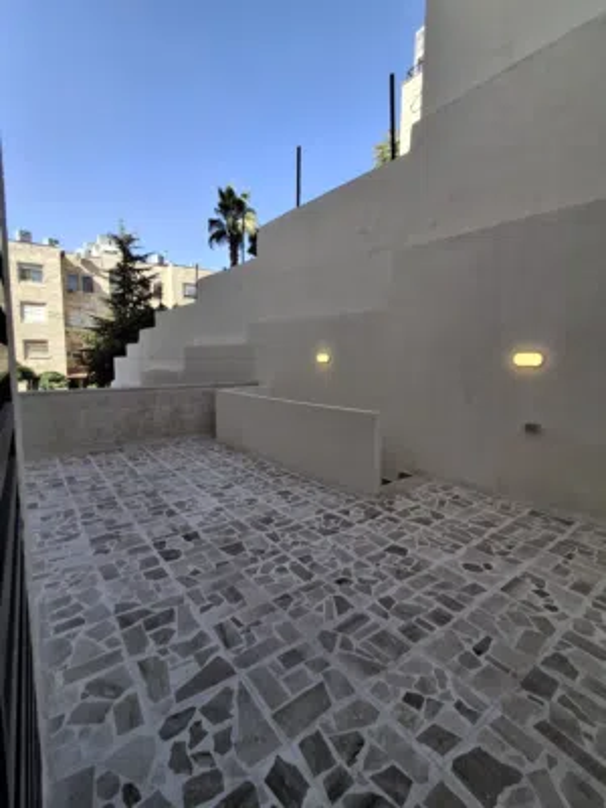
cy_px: 404
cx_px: 303
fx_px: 373
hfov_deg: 78.1
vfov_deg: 94.5
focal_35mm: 16
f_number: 2.2
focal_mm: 1.64
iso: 40
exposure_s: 1/633
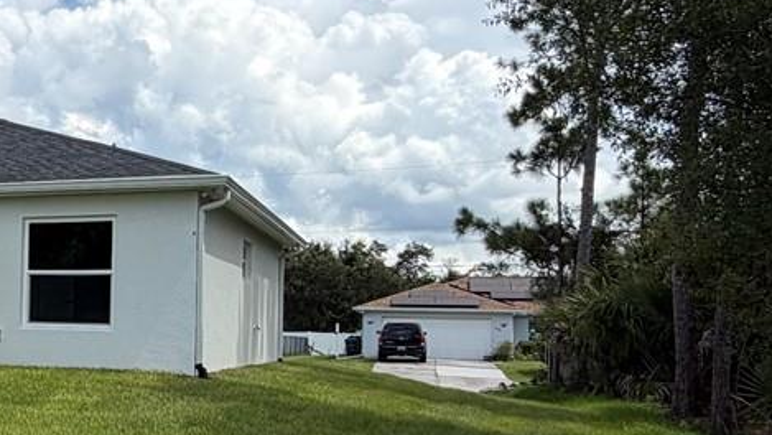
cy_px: 303
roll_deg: -1.7
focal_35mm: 52
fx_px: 1065
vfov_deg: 22.9
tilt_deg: +0.8
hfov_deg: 32.4
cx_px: -171
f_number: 2.2
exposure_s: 1/914
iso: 20
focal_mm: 2.22
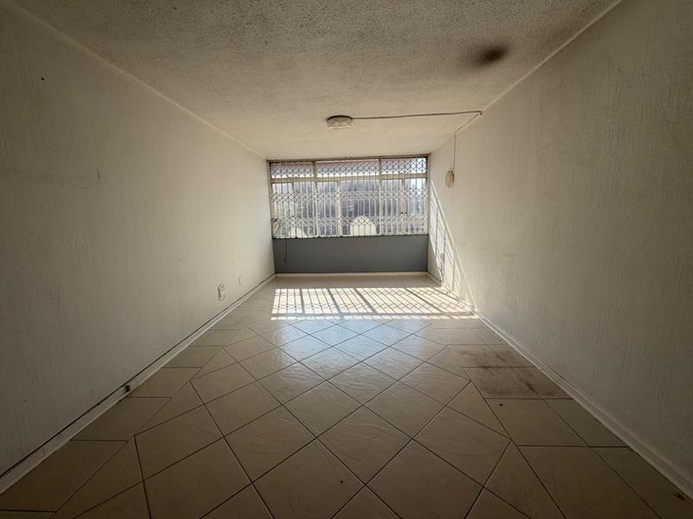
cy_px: 260
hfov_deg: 102.1
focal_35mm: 14
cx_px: 346
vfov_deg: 85.7
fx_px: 280
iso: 40
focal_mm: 2.22
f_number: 2.2
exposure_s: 1/502
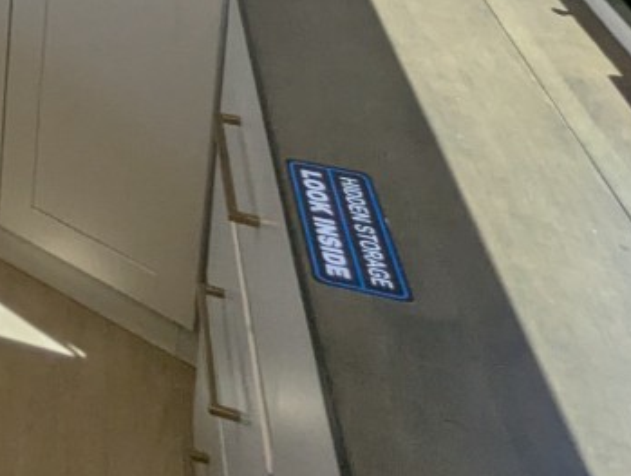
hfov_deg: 22.5
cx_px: -400
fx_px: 1169
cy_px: -384
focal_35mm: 64
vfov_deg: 18.2
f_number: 2.2
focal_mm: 2.35
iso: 93
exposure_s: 1/164
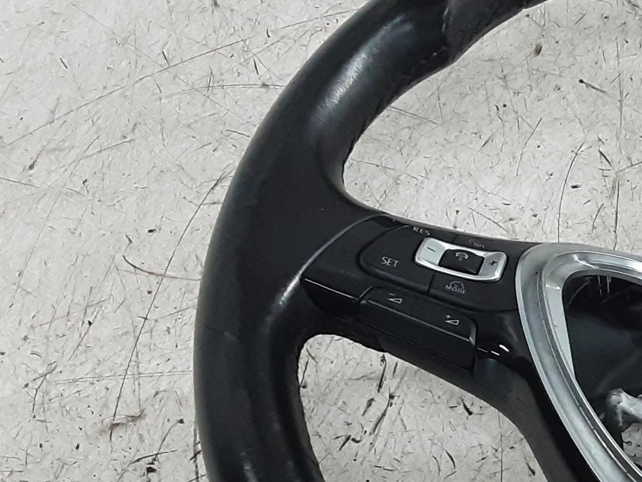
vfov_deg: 18.1
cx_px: 697
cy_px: 511
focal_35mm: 79
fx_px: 1465
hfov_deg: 23.3
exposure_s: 1/50
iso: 160
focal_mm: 2.91
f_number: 1.9
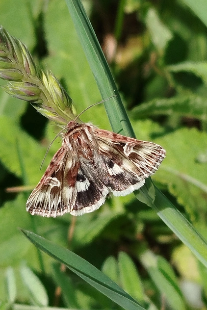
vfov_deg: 33.4
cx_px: 104
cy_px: 155
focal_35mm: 60
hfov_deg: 22.6
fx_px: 517
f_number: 1.7
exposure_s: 1/658
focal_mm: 5.31
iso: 50
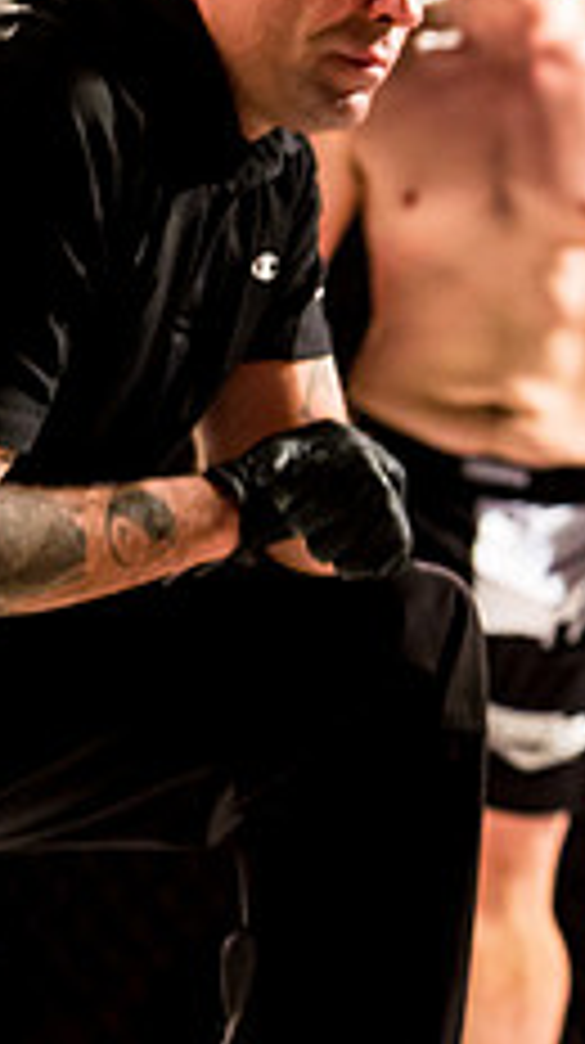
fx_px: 5255
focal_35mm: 190
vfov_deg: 11.3
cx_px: 1170
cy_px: 549
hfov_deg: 6.2
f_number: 4.5
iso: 1600
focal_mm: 70
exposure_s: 1/500
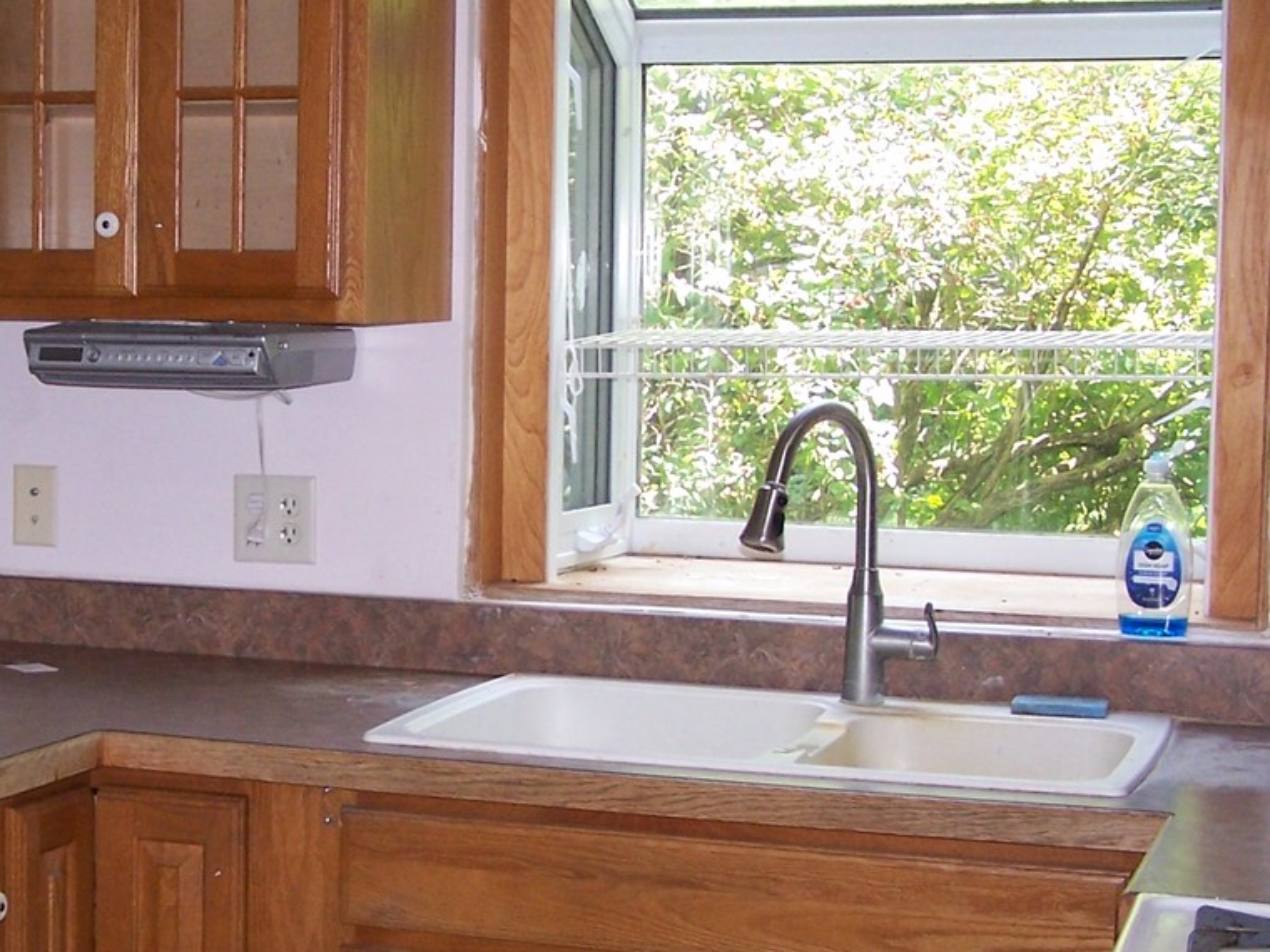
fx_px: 2642
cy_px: 471
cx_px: 393
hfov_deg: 26.8
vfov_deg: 20.4
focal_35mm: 72
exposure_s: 1/60
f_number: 2.8
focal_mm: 6.3
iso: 140
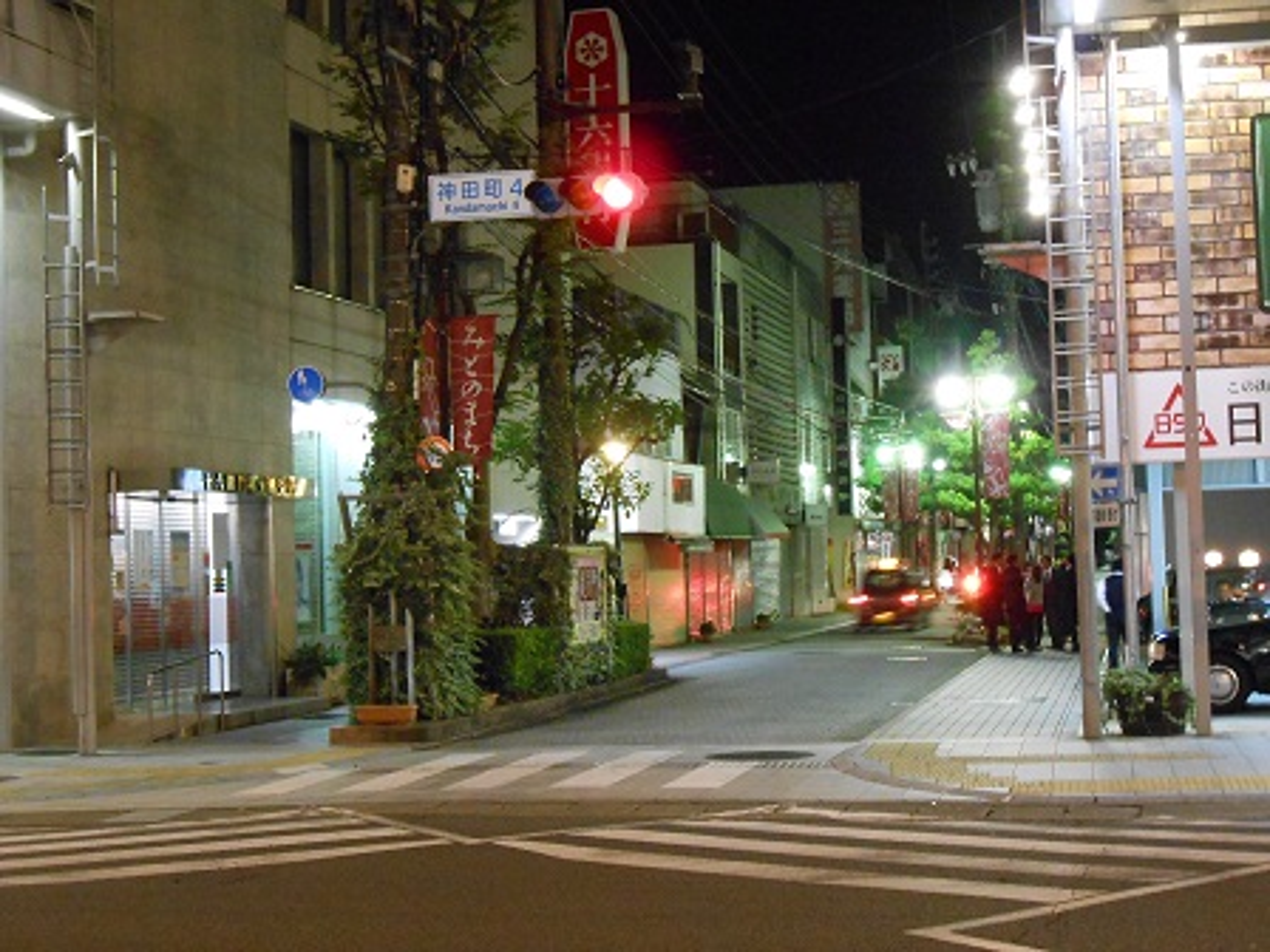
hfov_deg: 30.7
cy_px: 476
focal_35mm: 63
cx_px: 635
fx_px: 2311
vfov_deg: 23.3
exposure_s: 1/3
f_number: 5.6
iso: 800
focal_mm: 11.3
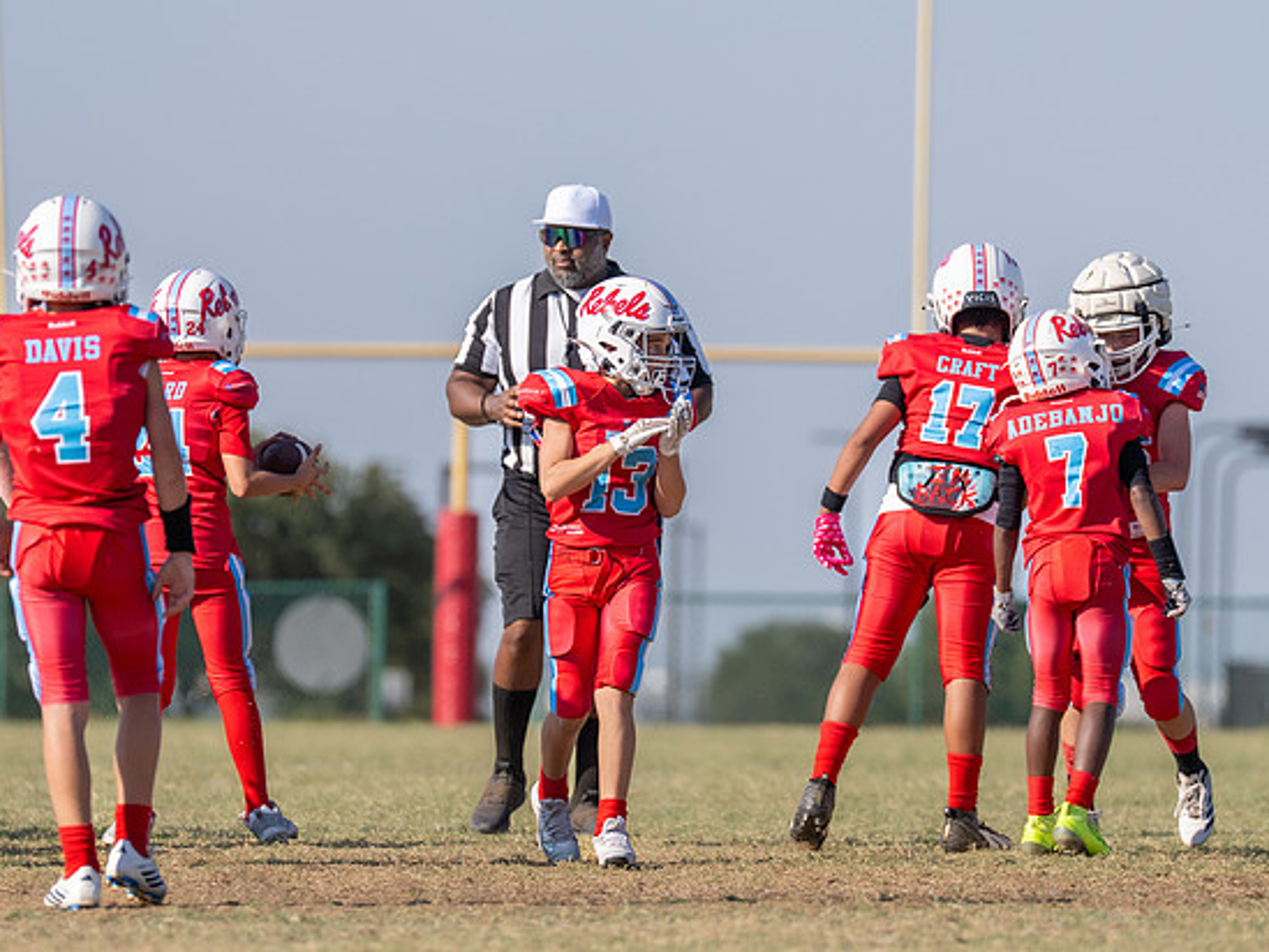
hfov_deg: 5.0
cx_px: 625
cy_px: 484
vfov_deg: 3.8
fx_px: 14447
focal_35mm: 394
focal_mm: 200
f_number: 3.2
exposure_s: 1/1600
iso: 100
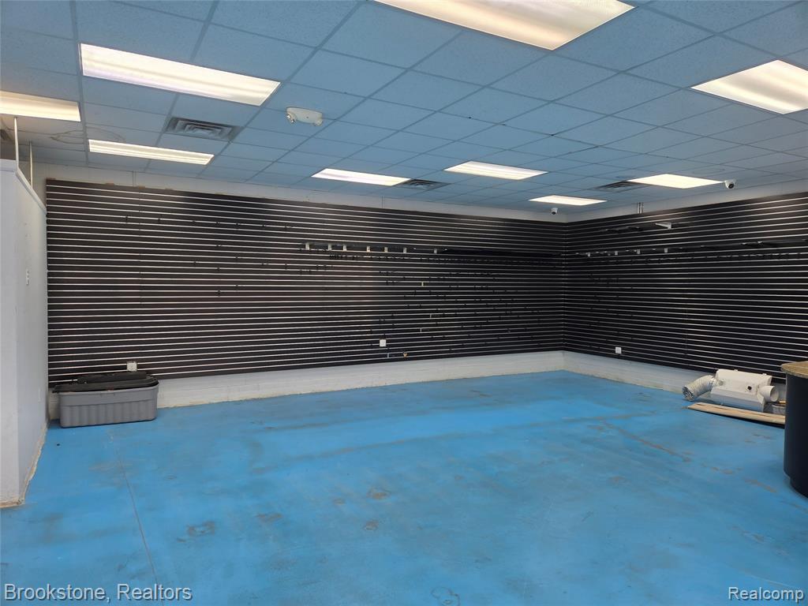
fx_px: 537
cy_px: 303
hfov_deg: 73.9
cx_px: 404
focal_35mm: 23
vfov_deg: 58.9
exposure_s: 1/120
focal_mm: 5.4
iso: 50
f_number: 1.8
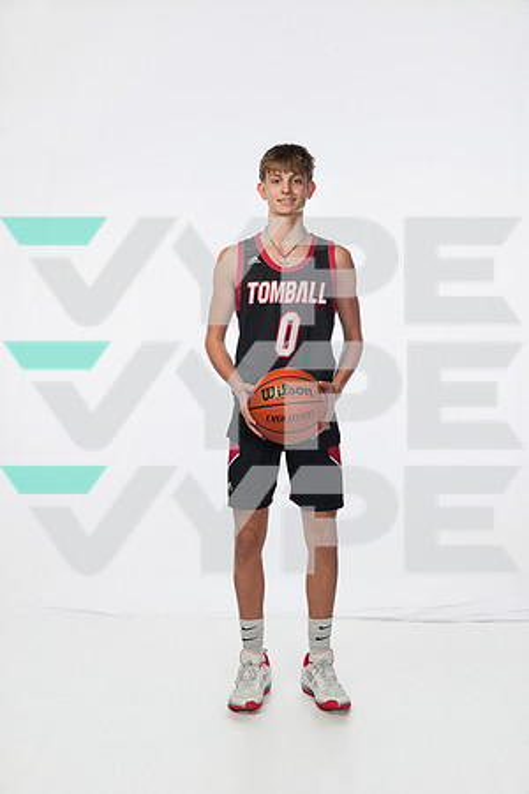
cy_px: 397
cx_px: 264
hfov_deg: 30.5
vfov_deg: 44.5
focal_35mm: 44
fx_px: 970
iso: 640
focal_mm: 44
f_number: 8
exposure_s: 1/250
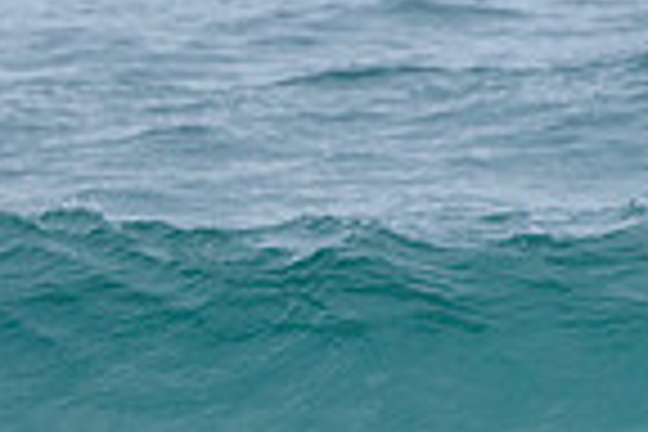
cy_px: 366
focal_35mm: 2462
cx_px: -244
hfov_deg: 0.8
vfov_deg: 0.6
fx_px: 44313
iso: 1400
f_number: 5.6
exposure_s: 1/2000
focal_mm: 500
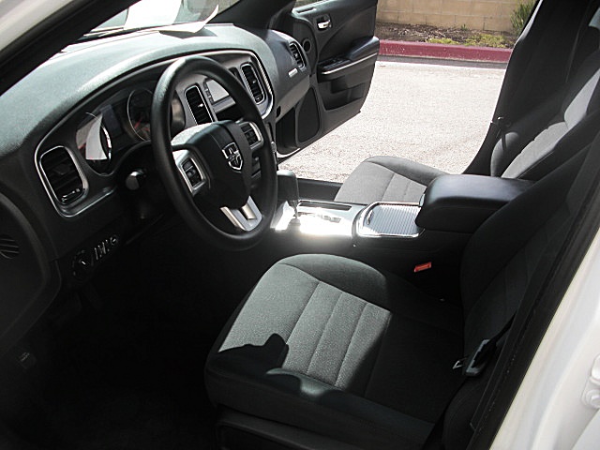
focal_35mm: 36
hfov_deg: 51.4
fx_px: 624
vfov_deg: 39.7
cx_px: 300
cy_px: 225
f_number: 2.8
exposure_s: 1/400
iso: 50
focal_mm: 6.3
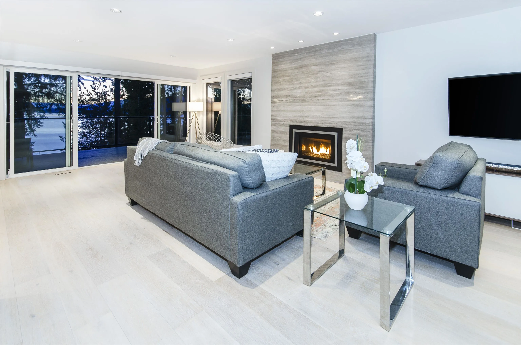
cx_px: 260
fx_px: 238
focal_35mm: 16
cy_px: 172
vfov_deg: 71.8
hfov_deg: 95.1
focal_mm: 11
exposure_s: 1/1.67
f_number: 8
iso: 100
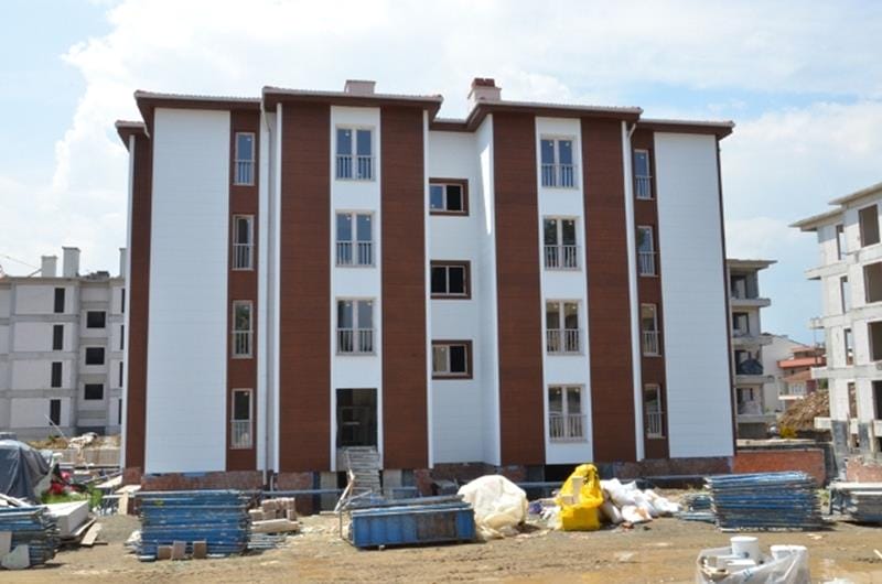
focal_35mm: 36
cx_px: 441
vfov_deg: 36.7
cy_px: 292
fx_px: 880
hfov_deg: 53.2
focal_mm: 24
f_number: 25
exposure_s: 1/250
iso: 1000
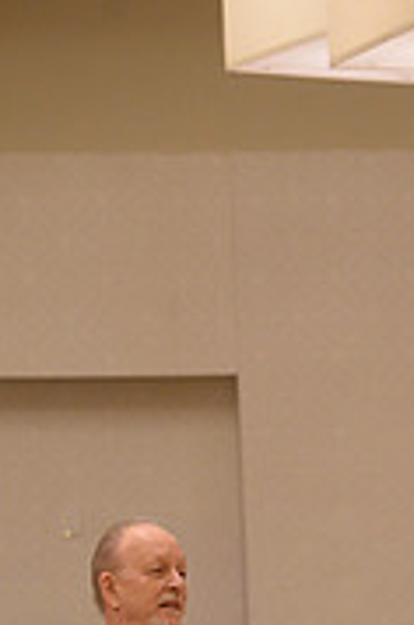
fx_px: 4866
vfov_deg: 7.2
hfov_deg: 4.9
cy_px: 966
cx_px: 440
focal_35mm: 281
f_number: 4.5
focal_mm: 86
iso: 1600
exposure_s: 1/250
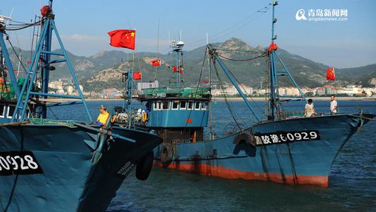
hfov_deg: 28.2
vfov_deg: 16.1
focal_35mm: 75
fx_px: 748
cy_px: 107
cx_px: 153
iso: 200
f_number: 2.8
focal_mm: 60
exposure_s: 1/5000
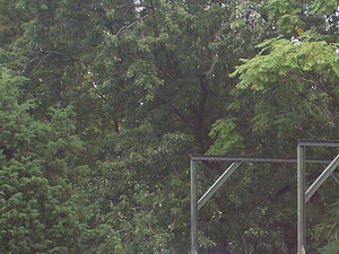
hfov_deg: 10.0
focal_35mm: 197
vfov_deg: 7.5
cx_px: 302
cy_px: 211
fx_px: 1929
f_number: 4.6
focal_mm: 16.8
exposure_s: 1/125
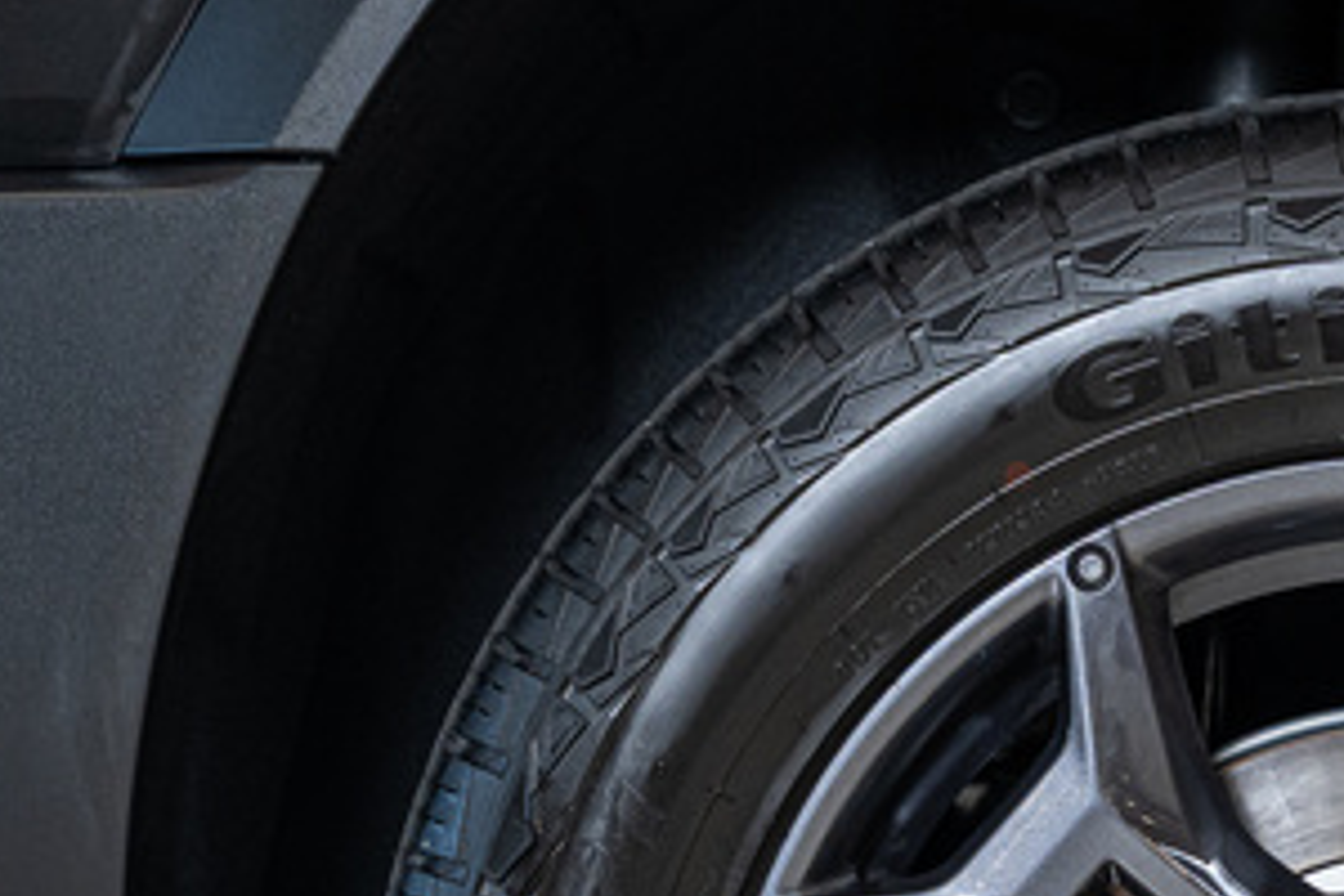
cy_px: 1129
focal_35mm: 191
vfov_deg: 7.1
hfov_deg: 10.7
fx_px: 7130
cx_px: 1400
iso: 640
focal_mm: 56
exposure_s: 1/125
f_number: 4
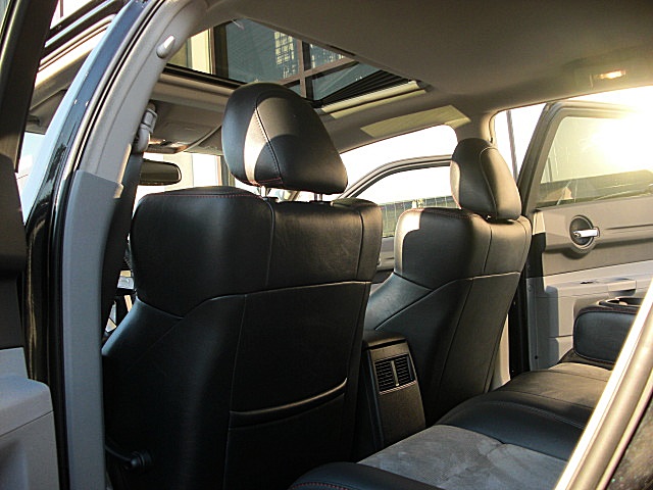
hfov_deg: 51.4
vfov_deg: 39.7
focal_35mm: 36
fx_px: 679
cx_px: 326
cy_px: 245
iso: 100
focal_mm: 6.3
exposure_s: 1/100
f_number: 2.8
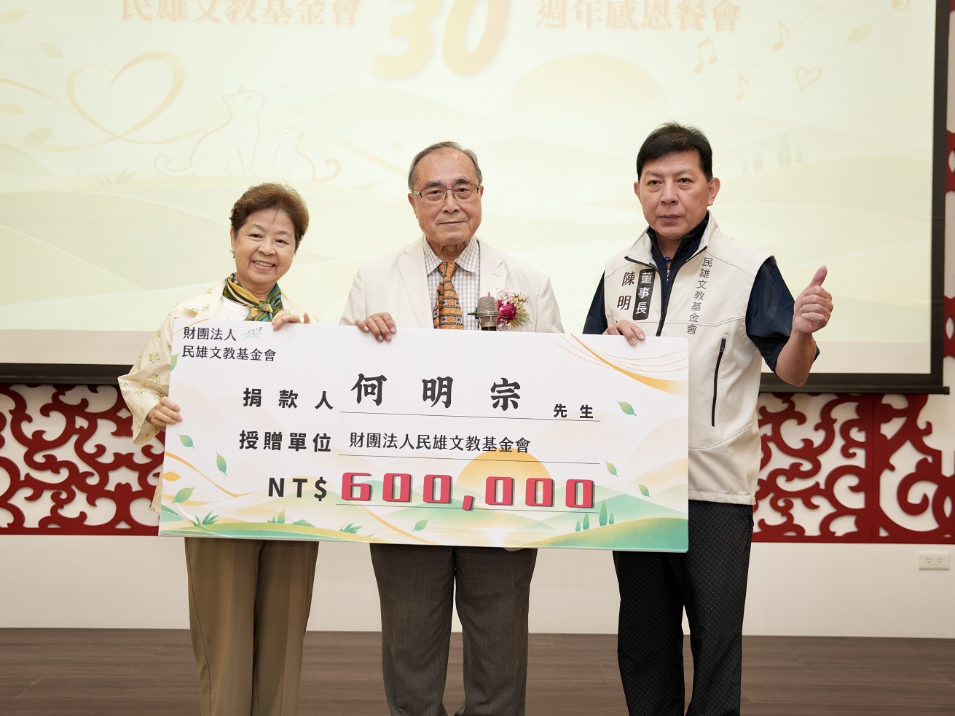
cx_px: 473
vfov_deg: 32.3
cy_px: 353
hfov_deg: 42.3
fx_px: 1235
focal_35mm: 45
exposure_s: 1/125
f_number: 2.8
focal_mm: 40.7
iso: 400
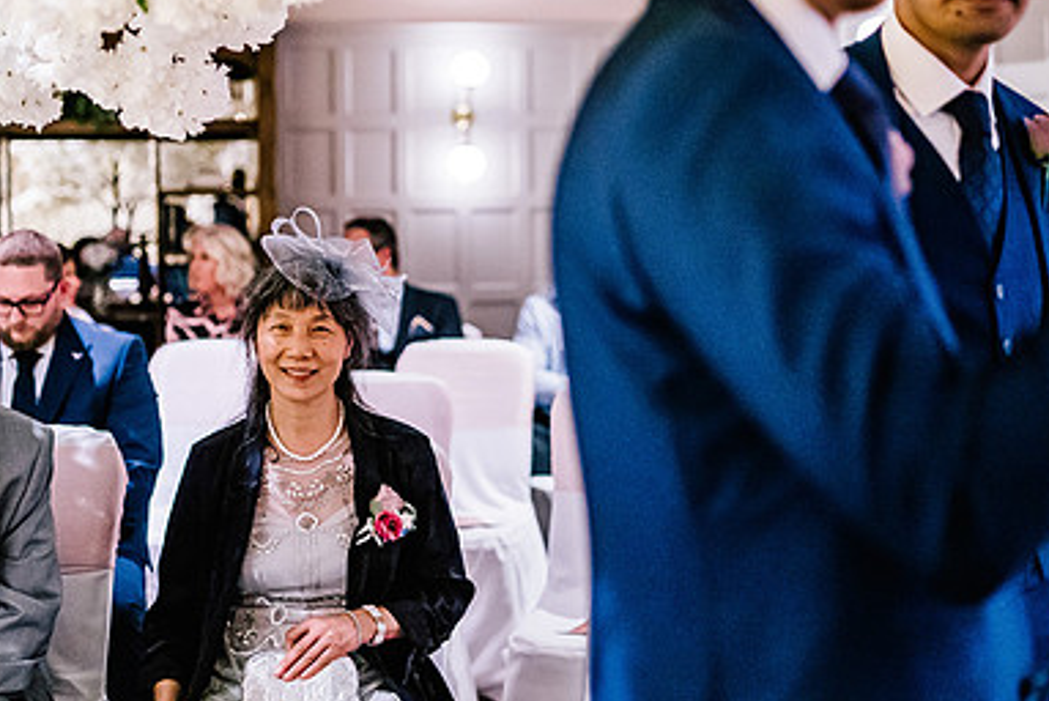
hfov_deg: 37.4
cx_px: 438
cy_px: 223
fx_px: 1545
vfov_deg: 25.4
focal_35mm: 53
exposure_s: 1/250
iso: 5000
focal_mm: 35
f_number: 1.4
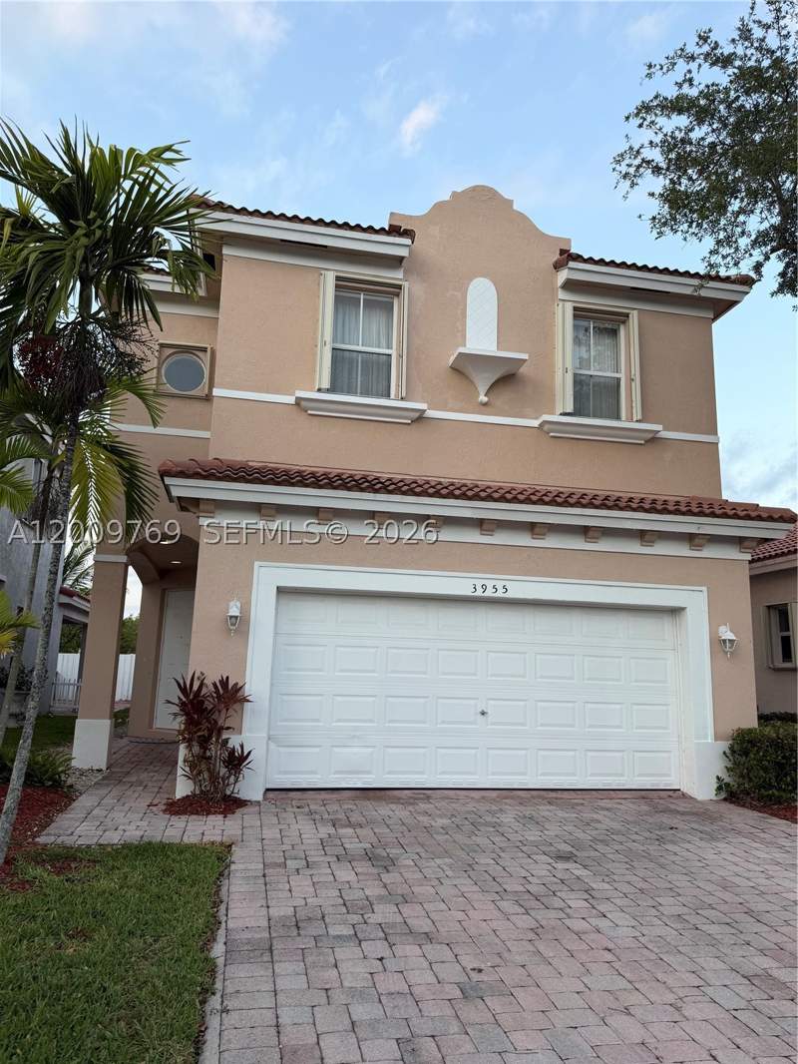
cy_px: 532
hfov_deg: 56.8
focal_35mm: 24
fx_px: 737
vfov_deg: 71.6
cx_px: 399
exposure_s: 1/470
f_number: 1.78
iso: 80
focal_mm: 6.76
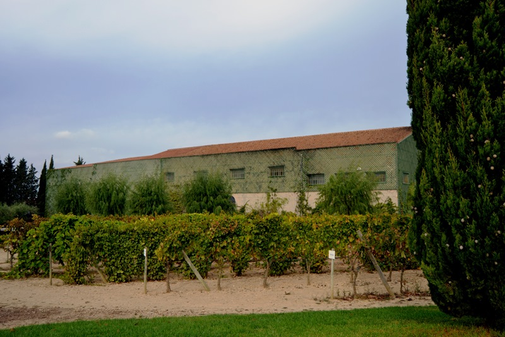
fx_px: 463
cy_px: 168
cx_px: 252
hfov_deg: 57.2
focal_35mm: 33
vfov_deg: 40.0
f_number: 3.5
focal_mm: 22
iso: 100
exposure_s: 1/500
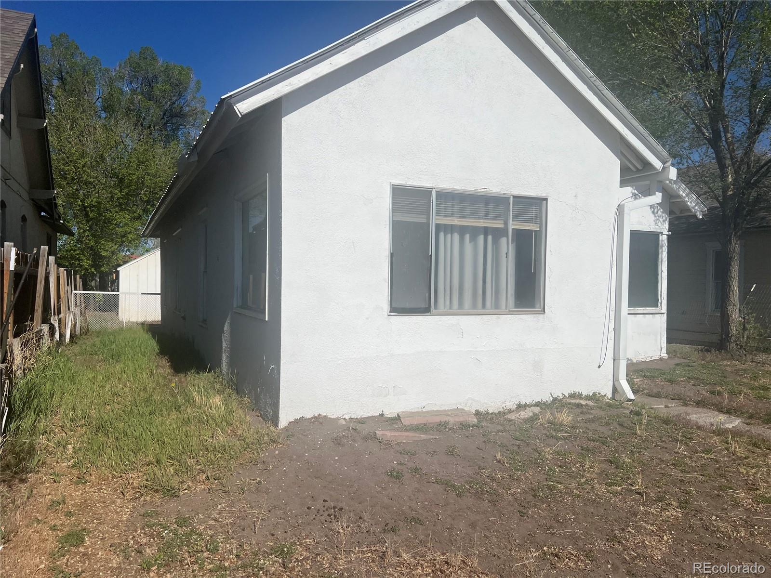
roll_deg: -0.7
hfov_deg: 67.3
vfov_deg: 53.1
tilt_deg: -1.3
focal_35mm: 26
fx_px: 579
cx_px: 386
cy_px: 289
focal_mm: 5.7
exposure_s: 1/16393
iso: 50
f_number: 1.5
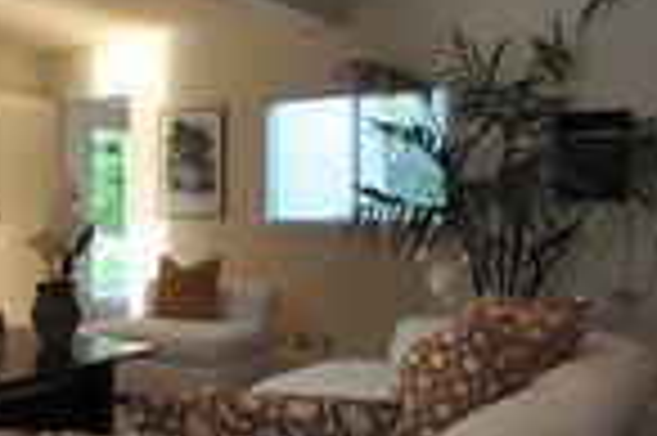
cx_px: 72
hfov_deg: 43.6
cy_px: 211
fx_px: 747
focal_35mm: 41
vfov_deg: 32.6
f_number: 6.3
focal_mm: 10
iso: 3200
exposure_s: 1/160
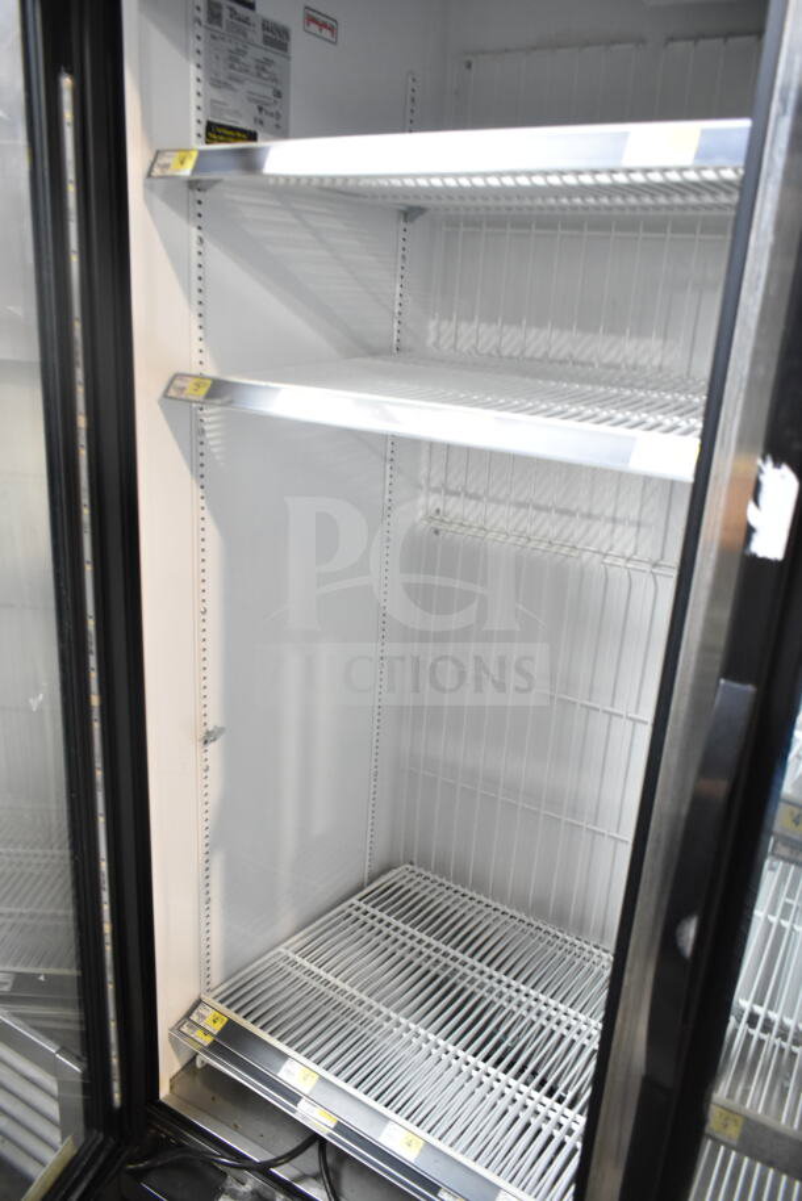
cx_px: 401
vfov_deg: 67.4
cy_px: 600
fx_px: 901
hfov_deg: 48.0
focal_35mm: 27
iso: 1600
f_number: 3.5
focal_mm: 18
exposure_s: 1/50
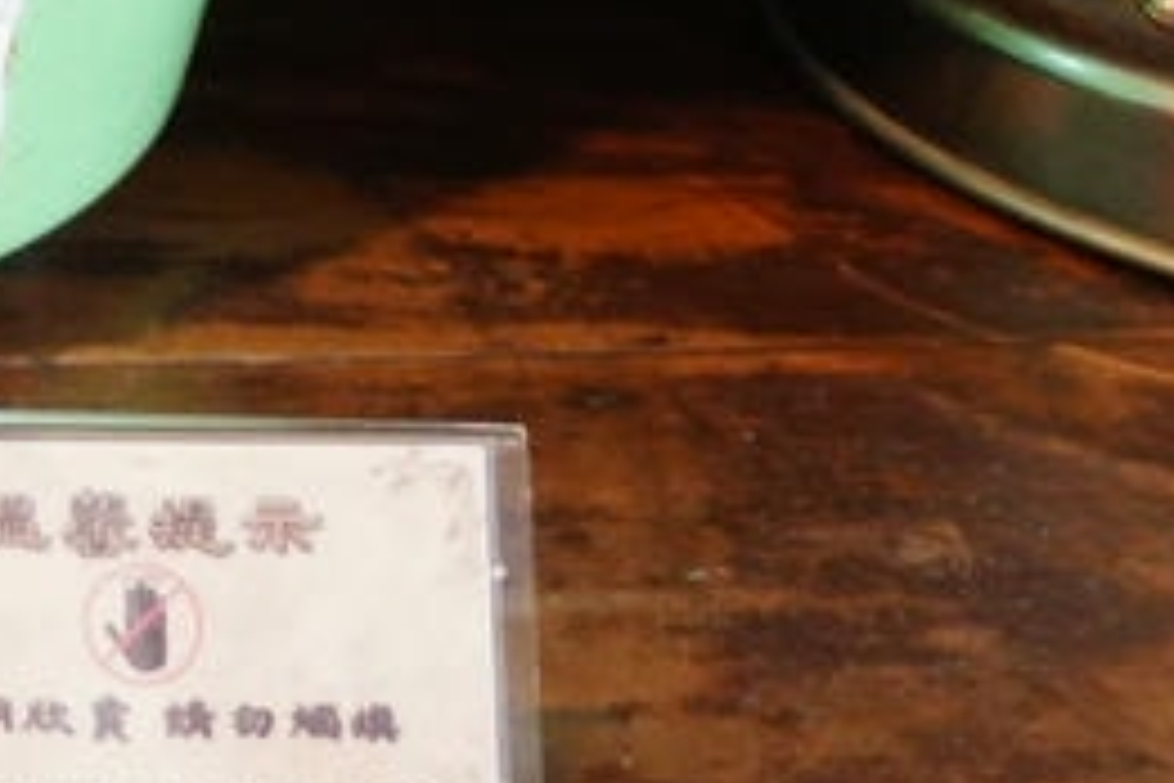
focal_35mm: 158
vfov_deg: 8.2
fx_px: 5162
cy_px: -850
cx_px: -859
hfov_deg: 12.0
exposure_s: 1/40
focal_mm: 23
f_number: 4
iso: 2500
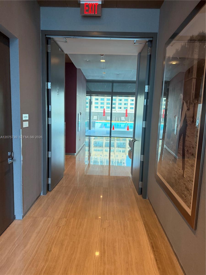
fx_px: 190
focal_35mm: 24
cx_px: 103
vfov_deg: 71.6
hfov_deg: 56.8
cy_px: 138
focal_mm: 6.76
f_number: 1.78
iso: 160
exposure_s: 1/224
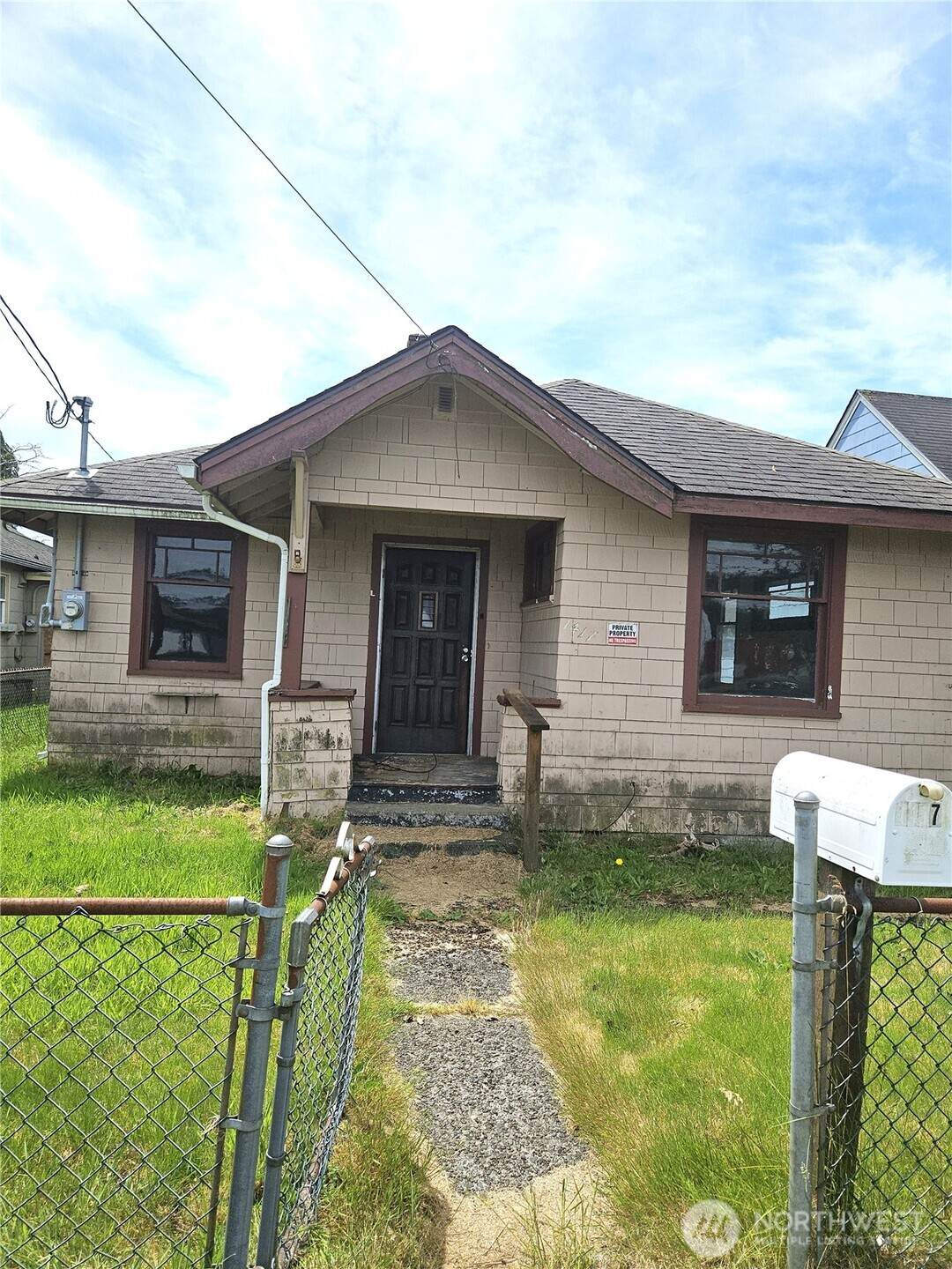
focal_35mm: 23
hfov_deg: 58.9
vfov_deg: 73.9
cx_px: 476
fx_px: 843
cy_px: 634
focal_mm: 5.4
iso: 25
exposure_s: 1/2289
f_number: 1.8
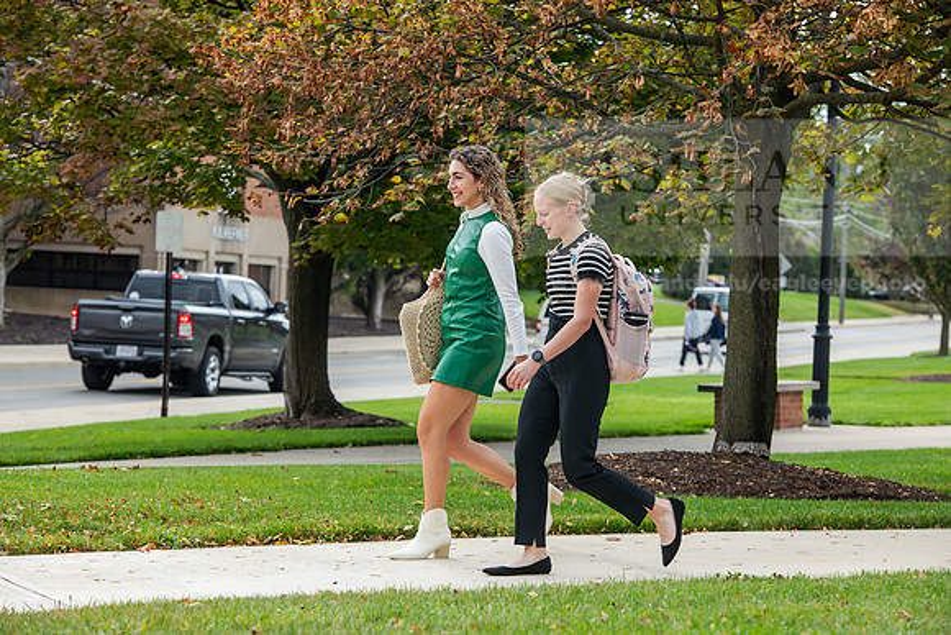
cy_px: 318
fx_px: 3065
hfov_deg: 17.6
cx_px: 476
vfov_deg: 11.8
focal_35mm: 116
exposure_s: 1/500
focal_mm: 116
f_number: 6.3
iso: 400
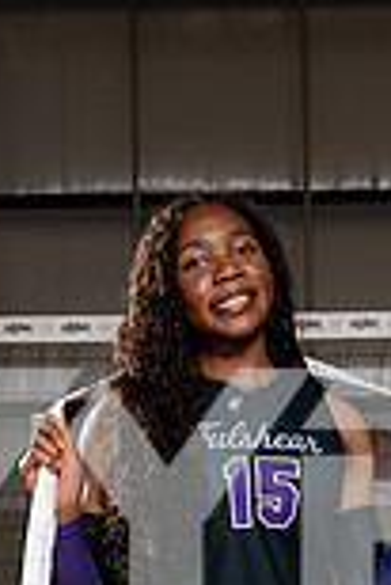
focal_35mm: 149
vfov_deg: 13.3
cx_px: 266
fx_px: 2422
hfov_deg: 9.2
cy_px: 756
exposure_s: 1/250
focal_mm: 51
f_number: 8
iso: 100
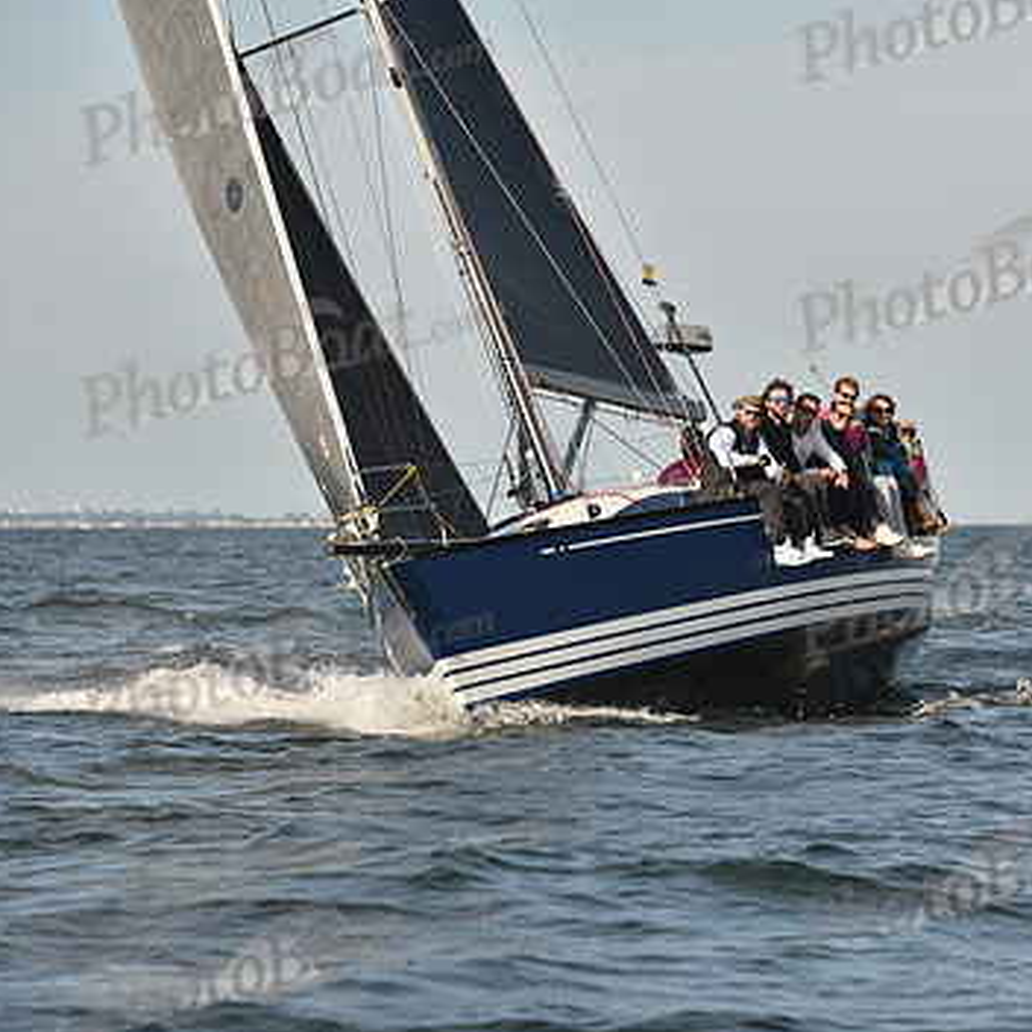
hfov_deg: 8.9
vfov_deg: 8.9
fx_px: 6611
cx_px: 648
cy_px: 471
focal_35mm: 196
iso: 250
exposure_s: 1/800
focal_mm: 140
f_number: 5
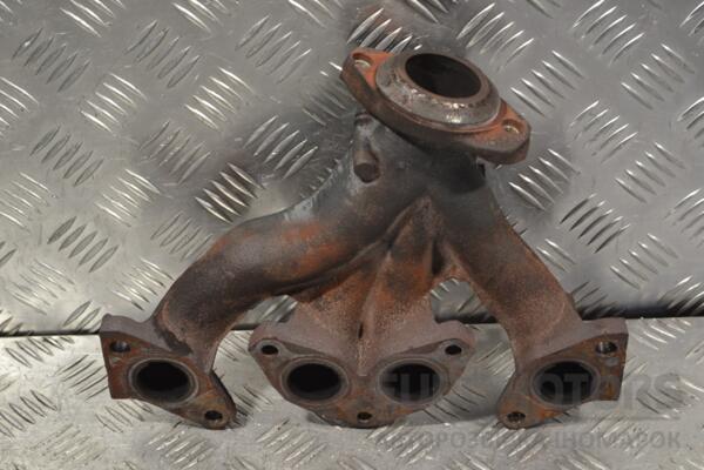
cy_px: 235
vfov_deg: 16.6
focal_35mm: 82
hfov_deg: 24.6
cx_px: 352
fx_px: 1613
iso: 400
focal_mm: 55
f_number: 5.6
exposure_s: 1/50
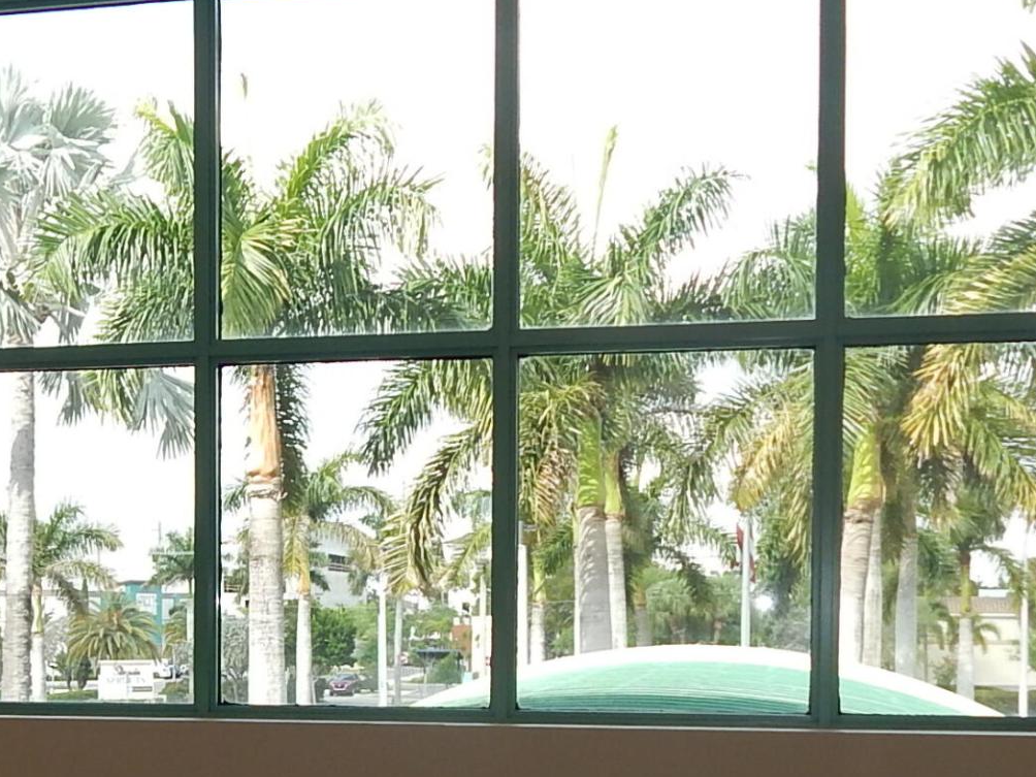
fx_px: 1975
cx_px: 242
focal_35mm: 66
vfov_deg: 21.8
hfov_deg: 28.9
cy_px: 690
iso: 125
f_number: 3
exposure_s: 1/200
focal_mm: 4
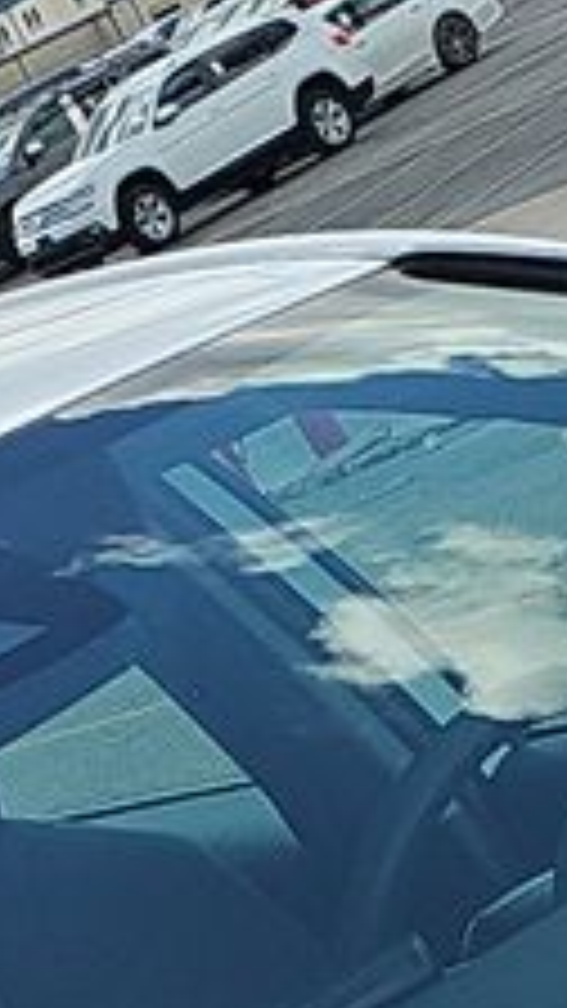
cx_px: 1098
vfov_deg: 11.1
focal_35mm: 179
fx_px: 4784
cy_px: 1868
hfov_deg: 6.6
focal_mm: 6.3
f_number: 1.7
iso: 50
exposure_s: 1/651
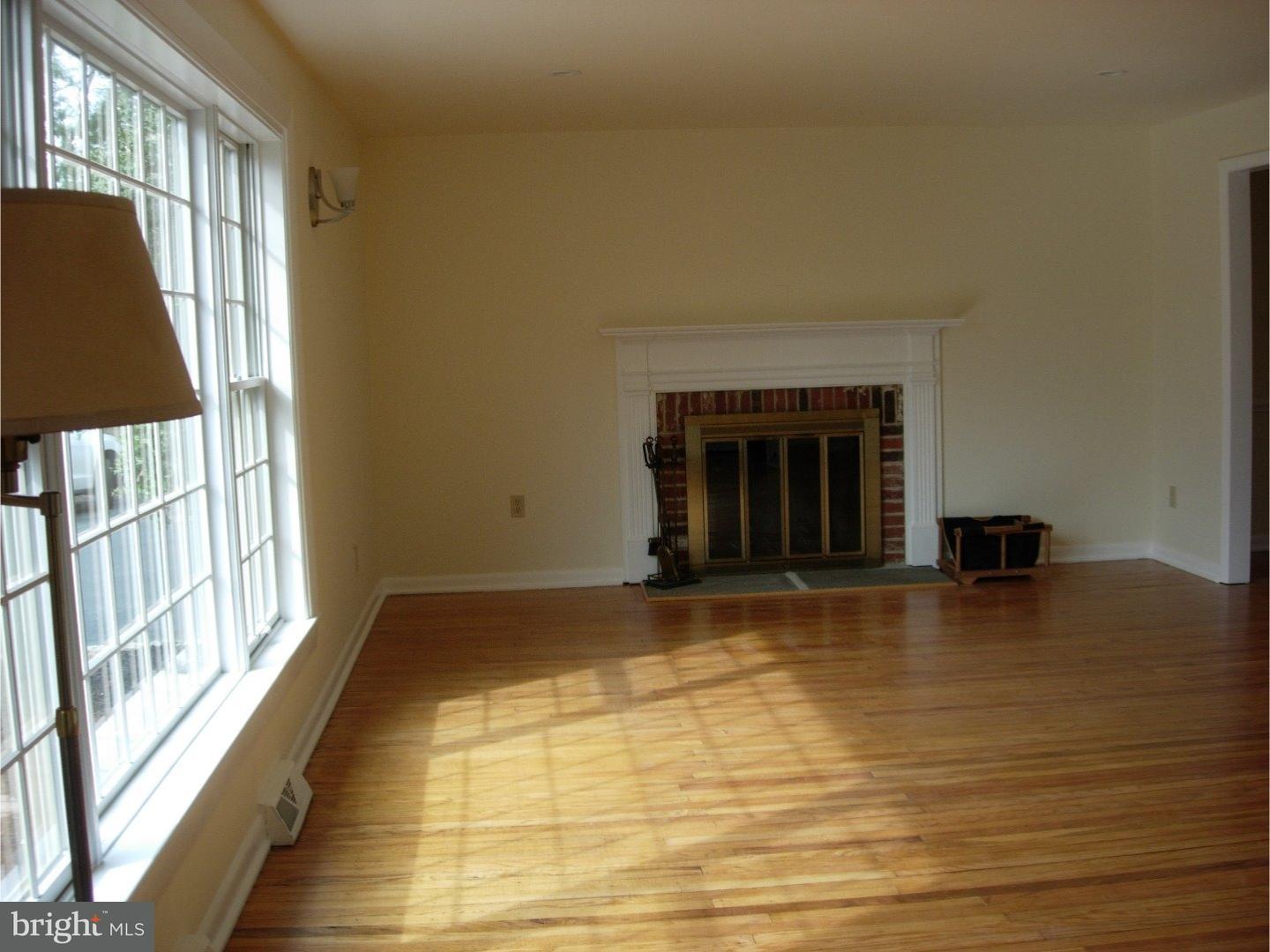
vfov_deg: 37.7
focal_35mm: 38
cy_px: 476
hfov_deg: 49.0
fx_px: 1394
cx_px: 635
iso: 64
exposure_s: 1/87.9
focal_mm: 7.8
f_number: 2.8
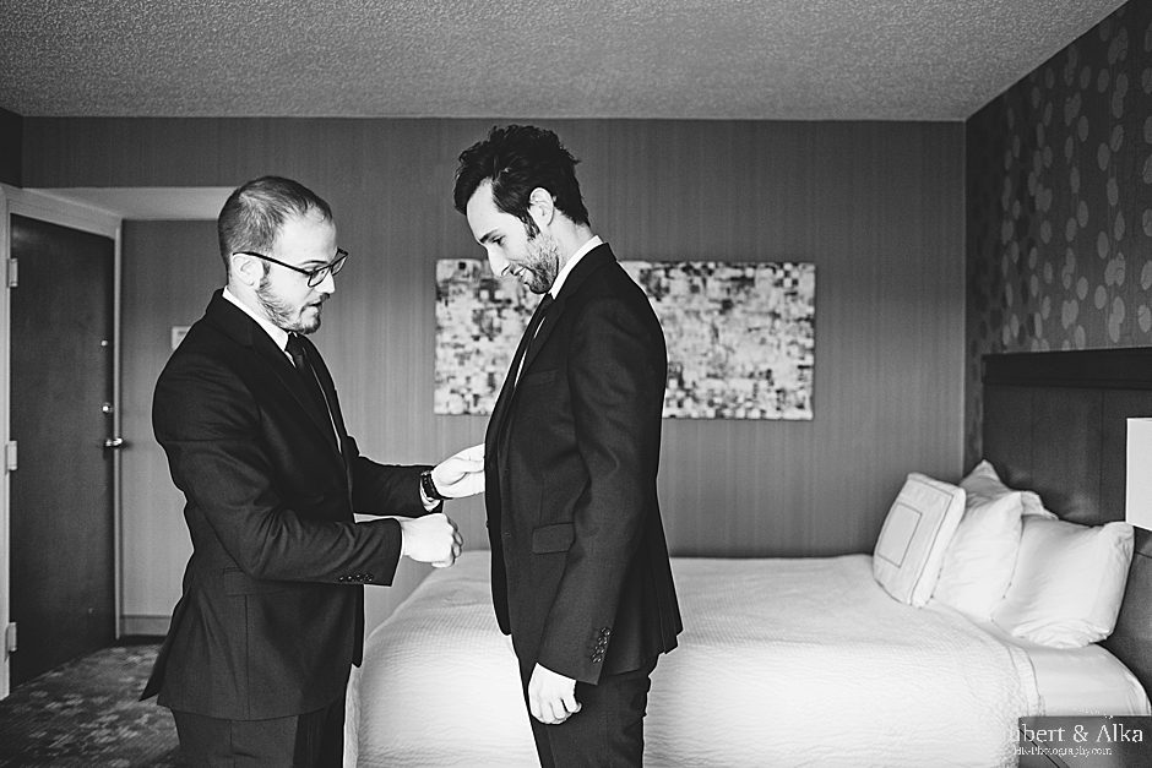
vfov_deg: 37.9
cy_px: 384
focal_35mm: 35
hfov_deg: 54.4
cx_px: 576
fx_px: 1120
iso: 800
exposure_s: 1/80
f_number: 1.8
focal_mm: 35
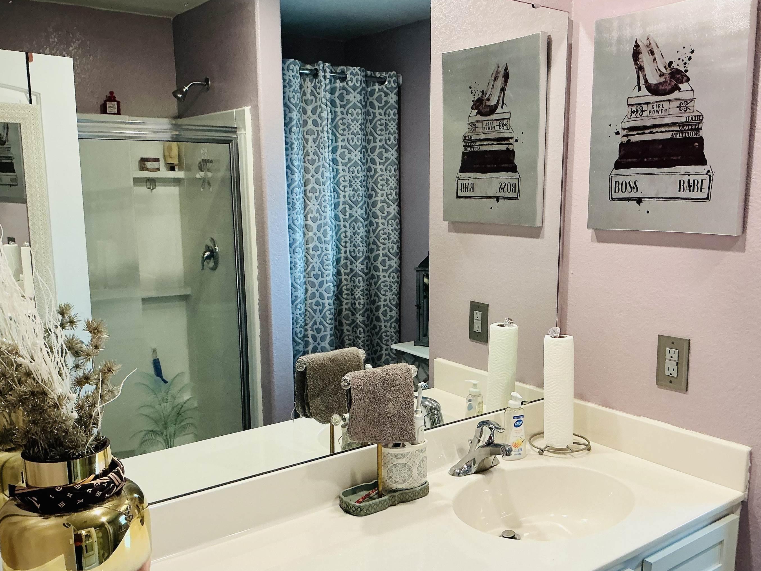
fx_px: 725
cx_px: 423
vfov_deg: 42.9
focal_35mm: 33
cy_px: 322
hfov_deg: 55.2
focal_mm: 3
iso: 80
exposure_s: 1/60
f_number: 1.8
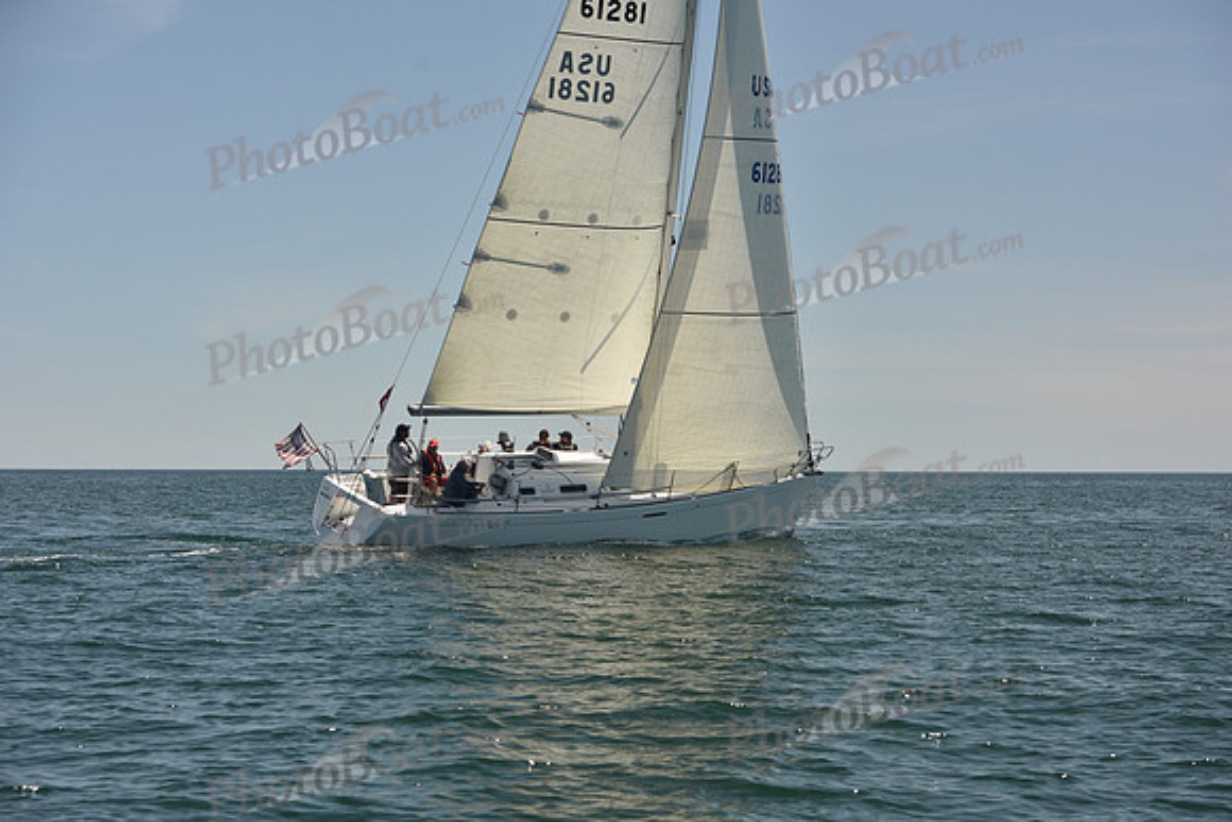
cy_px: 411
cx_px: 616
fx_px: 2396
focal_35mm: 70
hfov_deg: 28.8
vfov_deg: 19.5
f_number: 6.3
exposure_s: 1/800
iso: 250
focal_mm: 70
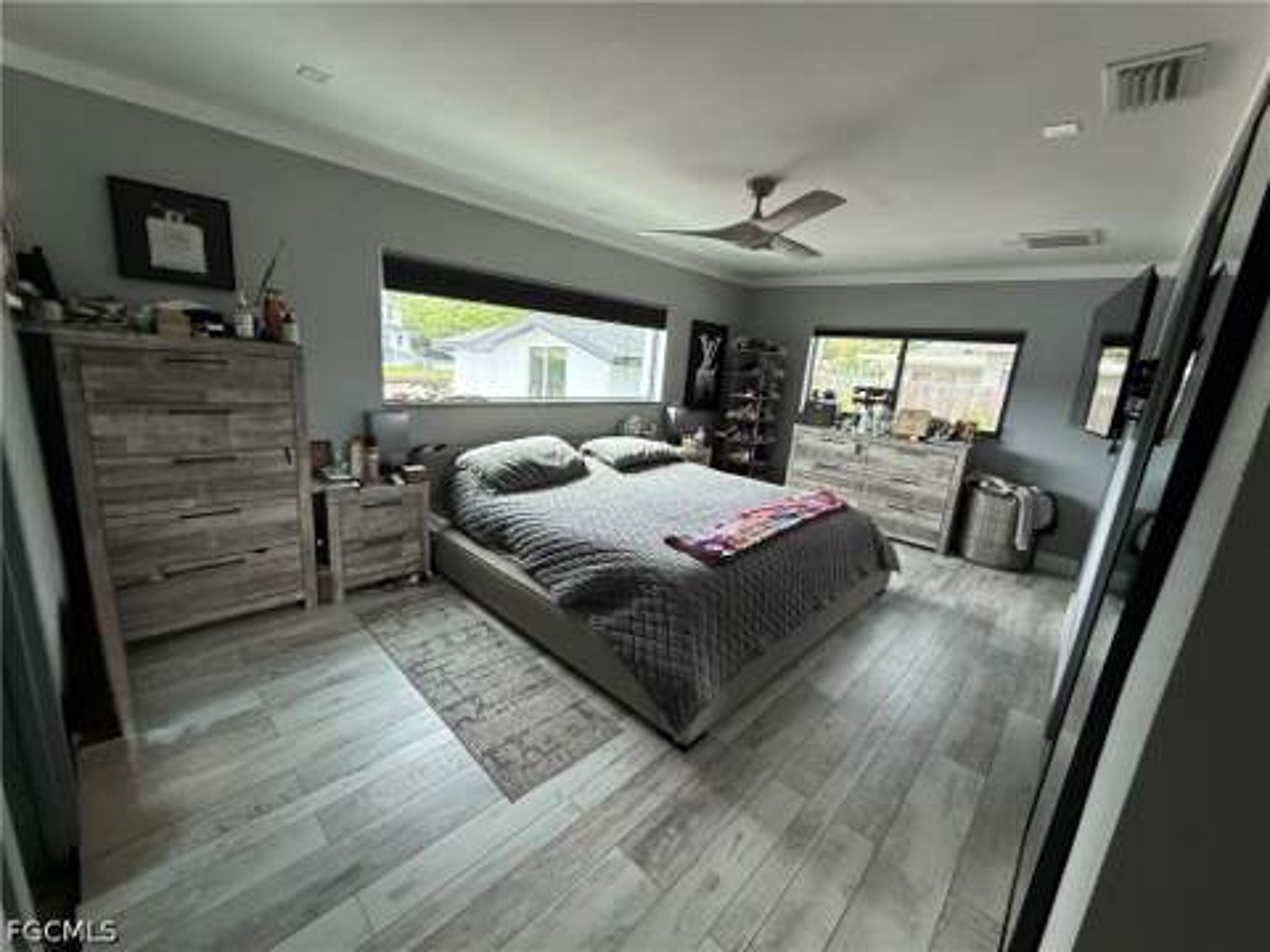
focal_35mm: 14
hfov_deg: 102.1
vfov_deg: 85.7
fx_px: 514
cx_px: 635
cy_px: 476
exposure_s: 1/99
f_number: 2.2
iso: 100
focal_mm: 2.22
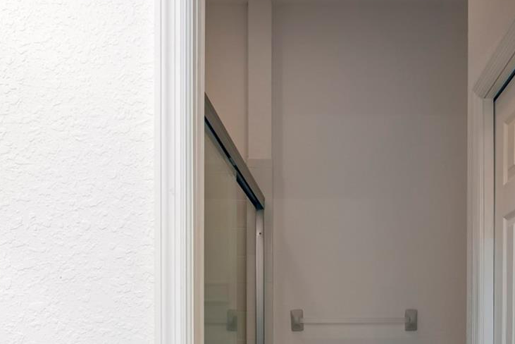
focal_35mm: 35
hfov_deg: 53.5
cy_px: 332
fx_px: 501
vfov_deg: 34.9
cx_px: 339
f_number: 6.3
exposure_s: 1/50
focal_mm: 16
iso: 500
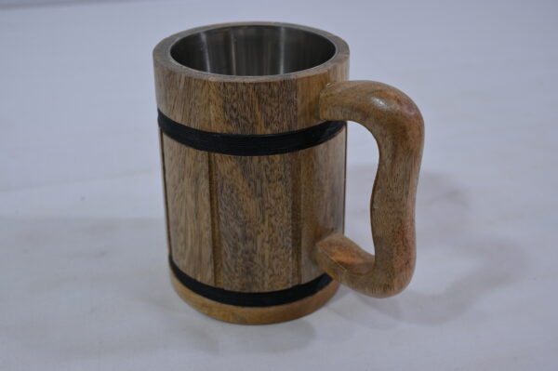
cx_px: 279
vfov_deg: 34.2
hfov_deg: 49.6
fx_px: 604
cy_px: 186
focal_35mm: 39
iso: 500
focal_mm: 39
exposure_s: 1/125
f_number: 8
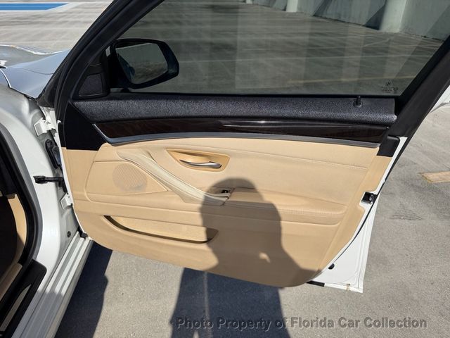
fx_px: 312
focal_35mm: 24
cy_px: 169
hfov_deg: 71.6
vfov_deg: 56.8
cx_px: 225
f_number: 1.78
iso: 80
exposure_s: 1/7353
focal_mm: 6.76
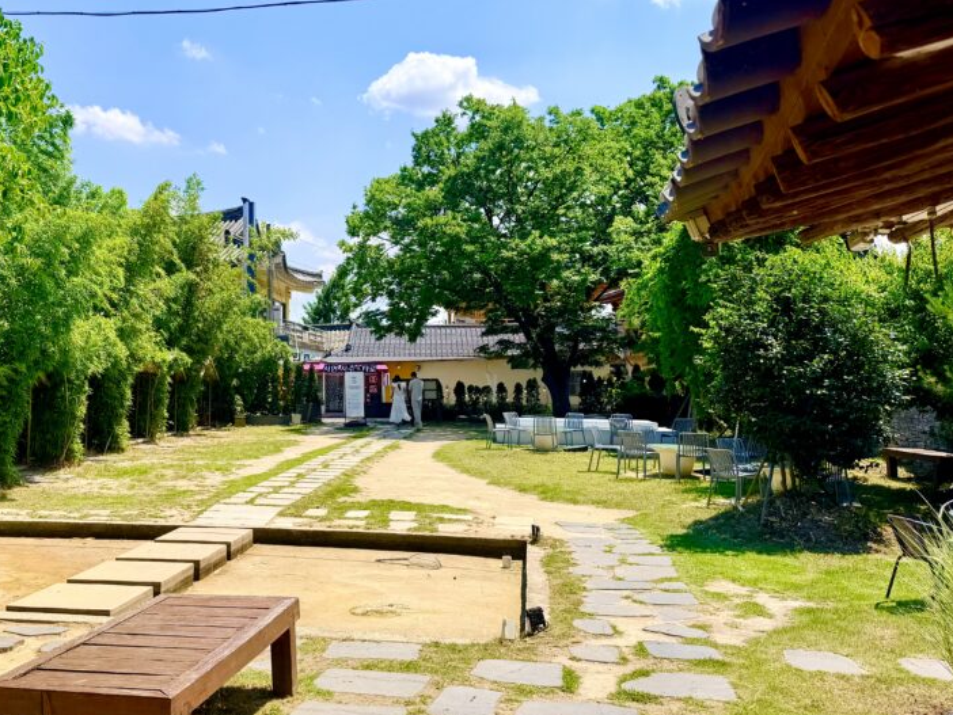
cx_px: 291
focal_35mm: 35
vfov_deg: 40.6
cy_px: 301
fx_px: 964
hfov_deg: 51.3
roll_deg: +0.6
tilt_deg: +4.1
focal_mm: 6.76
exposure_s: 1/5319
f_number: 1.78
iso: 80
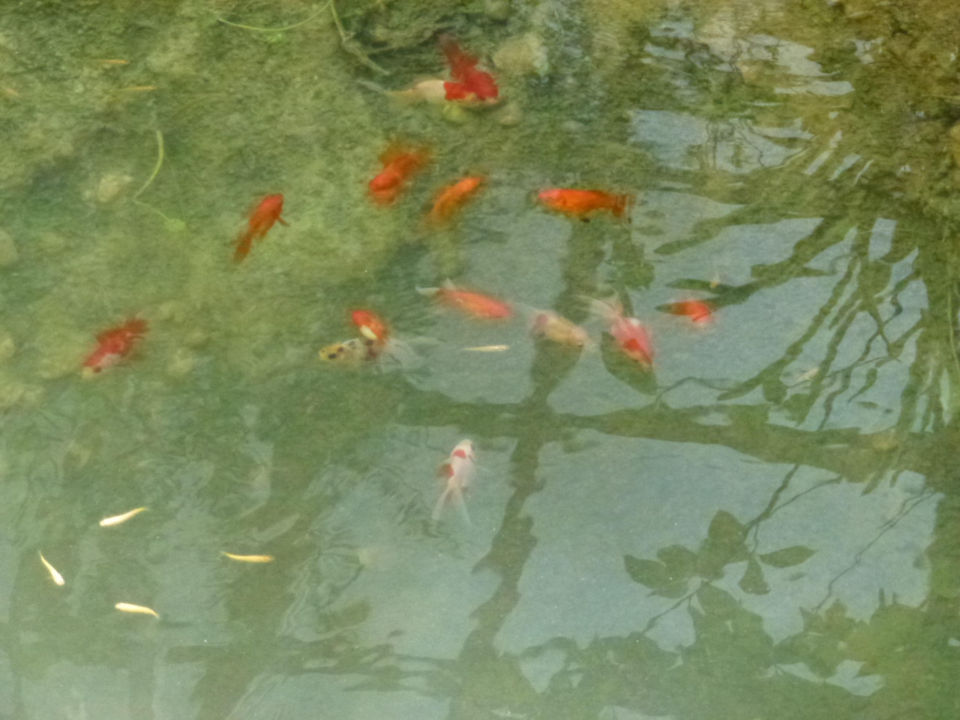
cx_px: 480
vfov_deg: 8.8
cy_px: 360
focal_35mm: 168
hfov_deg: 11.8
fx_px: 4659
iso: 1600
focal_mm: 30.1
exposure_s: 1/400
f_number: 5.4
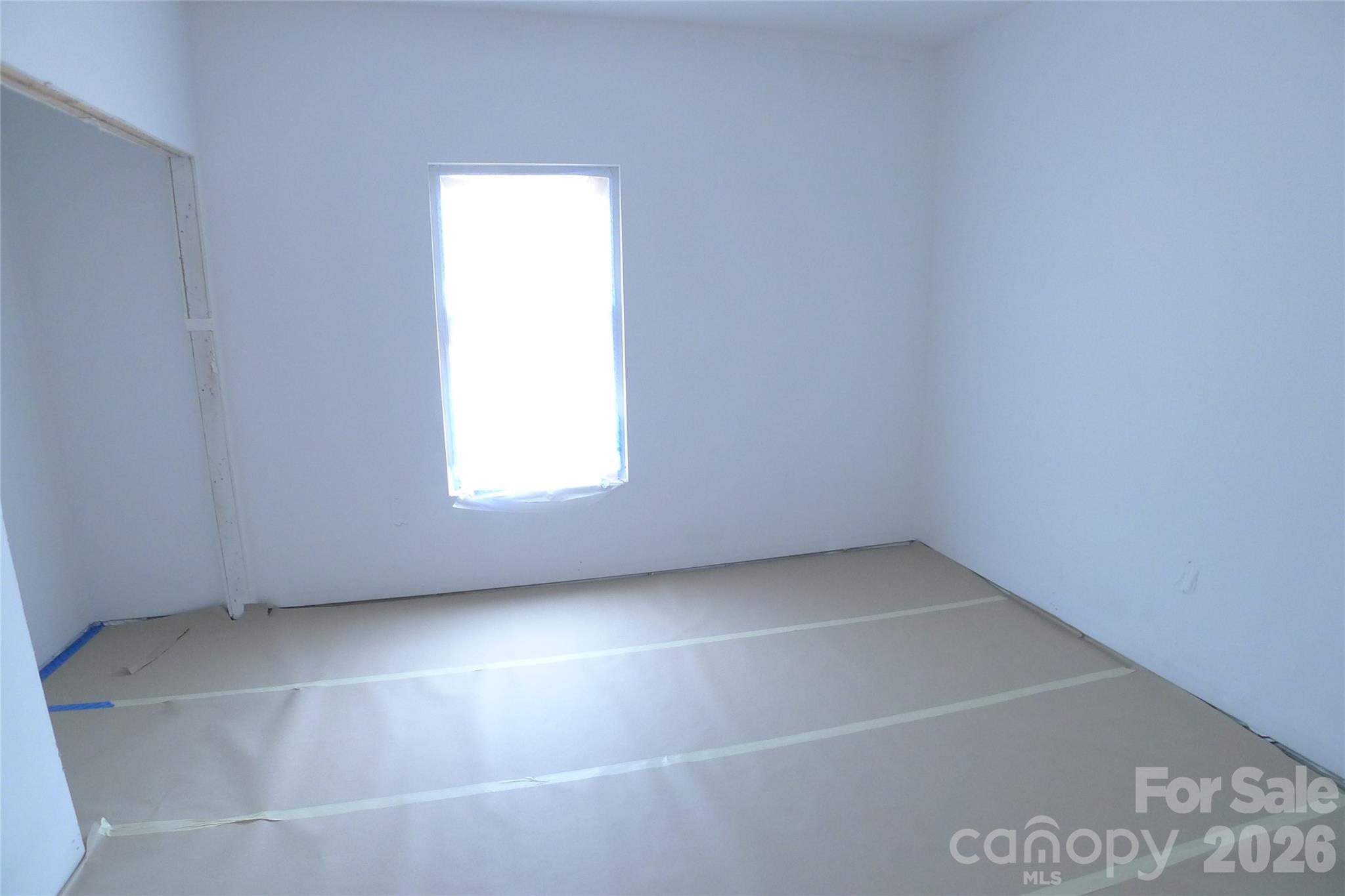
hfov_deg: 73.7
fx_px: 897
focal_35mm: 24
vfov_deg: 53.1
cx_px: 672
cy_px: 448
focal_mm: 5.1
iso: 400
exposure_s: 1/25
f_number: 2
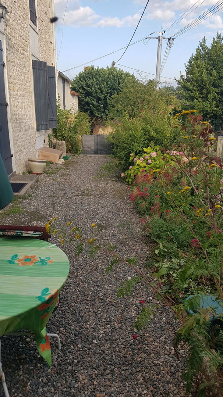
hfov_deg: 40.1
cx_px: 102
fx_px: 305
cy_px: 196
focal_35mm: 29
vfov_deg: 66.1
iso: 50
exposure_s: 1/838
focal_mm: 4.2
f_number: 1.7
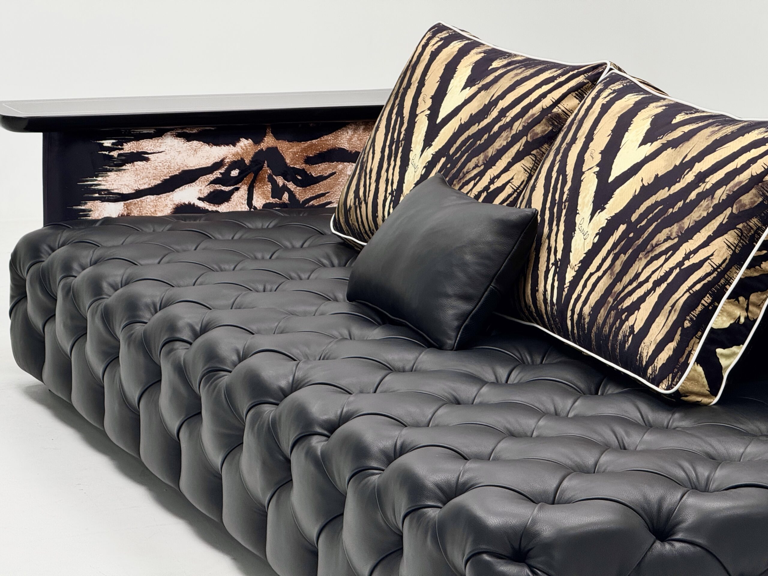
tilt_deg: -11.2
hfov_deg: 16.4
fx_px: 2662
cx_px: 384
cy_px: 288
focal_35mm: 120
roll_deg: -0.6
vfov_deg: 12.3
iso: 200
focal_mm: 15.66
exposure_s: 1/100
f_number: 2.8
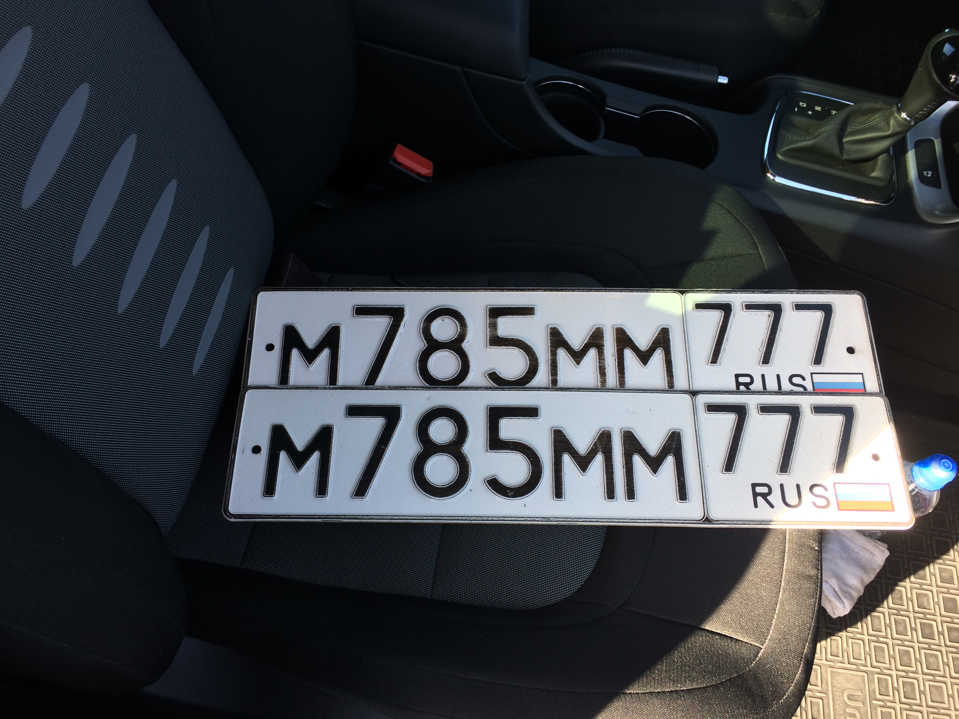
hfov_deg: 61.7
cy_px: 360
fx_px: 803
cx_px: 480
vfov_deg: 48.2
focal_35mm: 29
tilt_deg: -61.7
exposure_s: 1/107
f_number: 2.2
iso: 32
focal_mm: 4.15
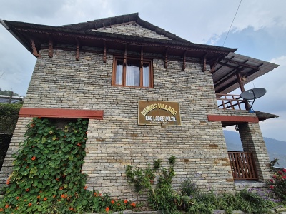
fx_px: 107
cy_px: 107
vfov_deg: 89.9
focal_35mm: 13
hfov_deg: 106.2
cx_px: 143
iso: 50
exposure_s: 1/1268
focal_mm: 2.2
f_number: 2.2
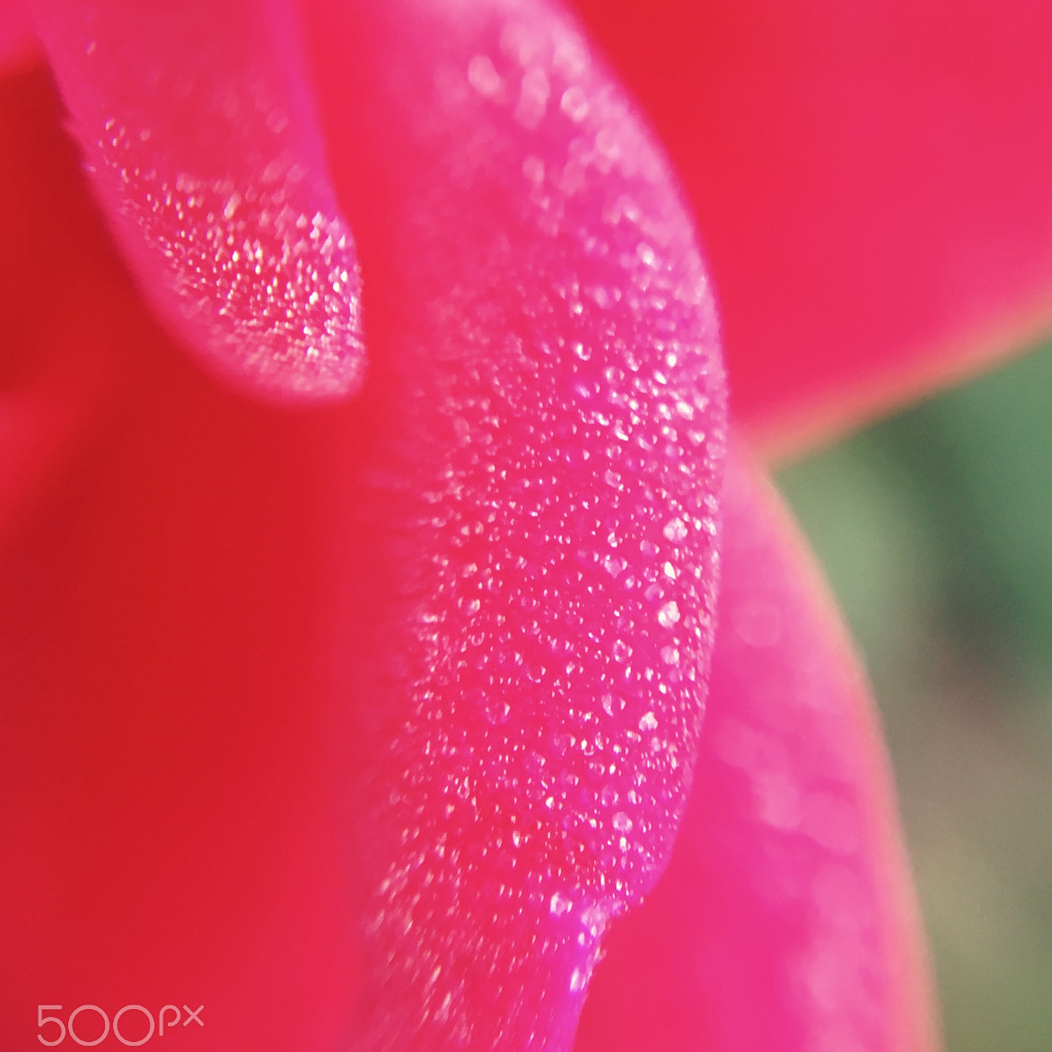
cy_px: 425
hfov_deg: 47.2
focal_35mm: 35
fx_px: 1203
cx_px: 520
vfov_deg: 47.0
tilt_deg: -54.8
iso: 50
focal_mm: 4.15
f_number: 2.2
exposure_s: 1/30
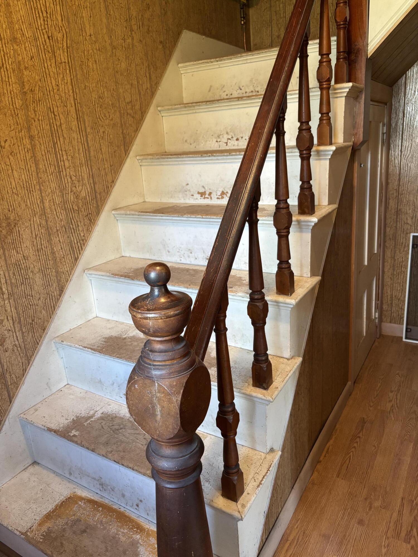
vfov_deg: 67.3
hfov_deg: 53.1
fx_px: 419
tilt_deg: -15.9
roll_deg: +3.6
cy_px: 278
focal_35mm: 26
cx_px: 209
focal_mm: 5.96
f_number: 1.6
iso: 320
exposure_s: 1/60
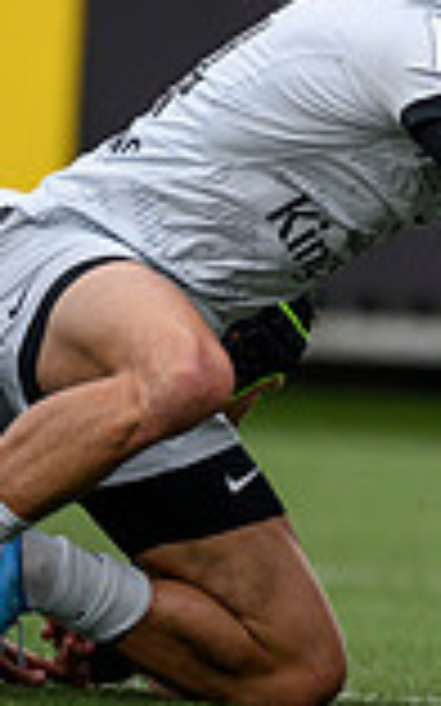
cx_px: 979
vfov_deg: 0.8
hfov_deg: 0.5
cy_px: 55
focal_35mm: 2803
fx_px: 53951
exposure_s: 1/2000
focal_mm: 560
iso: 500
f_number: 4
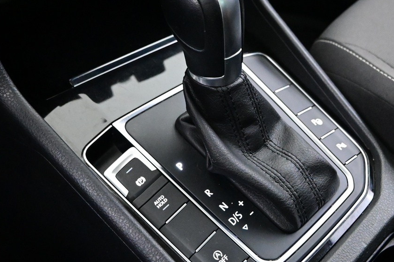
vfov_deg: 29.2
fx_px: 503
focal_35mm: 46
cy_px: 107
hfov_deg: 42.5
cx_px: 237
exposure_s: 1/25
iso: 6400
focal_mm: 16
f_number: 3.5
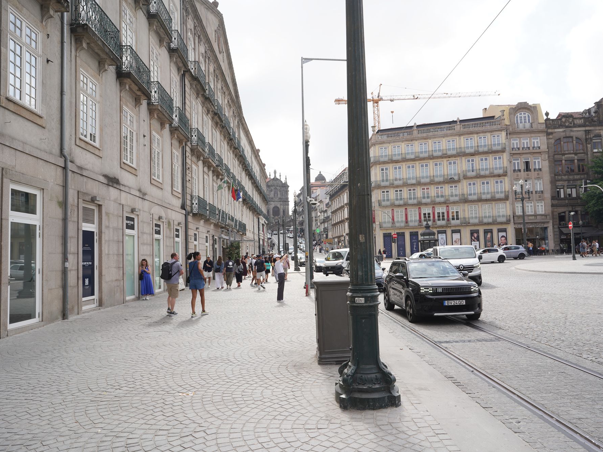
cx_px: 311
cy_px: 226
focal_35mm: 26
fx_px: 453
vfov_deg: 53.1
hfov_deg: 67.3
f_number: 11
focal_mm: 24
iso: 100
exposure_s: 1/100
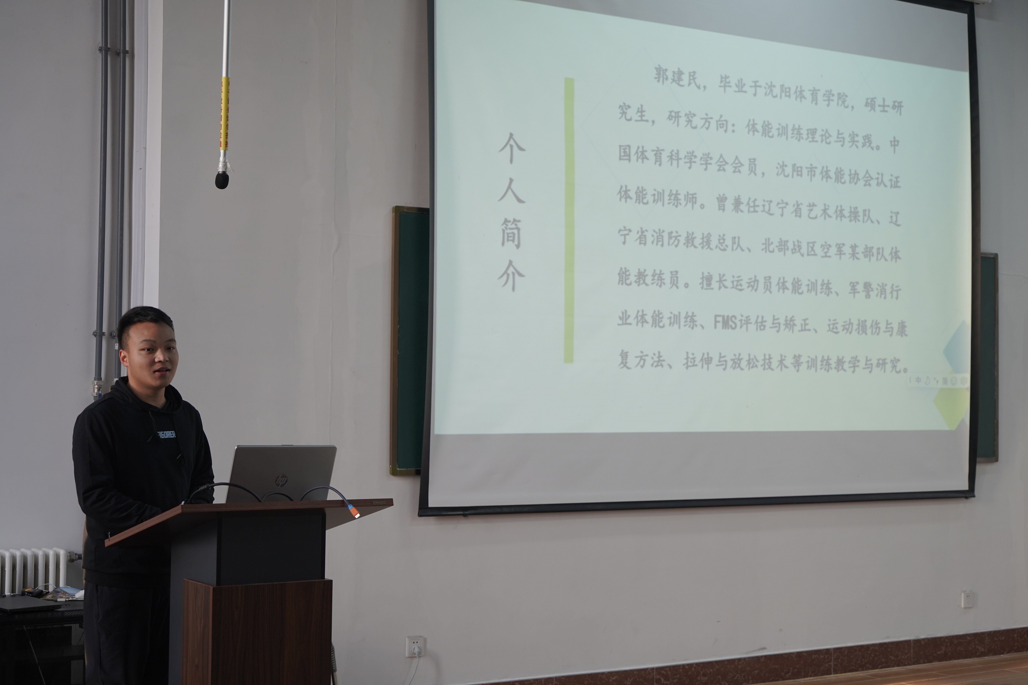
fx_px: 1570
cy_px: 342
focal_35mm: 55
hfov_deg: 36.2
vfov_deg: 24.6
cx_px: 514
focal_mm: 55
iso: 640
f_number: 4
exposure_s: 1/160
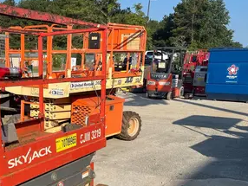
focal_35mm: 50
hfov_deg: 35.6
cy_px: 160
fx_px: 359
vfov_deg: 28.3
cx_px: 20
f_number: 1.6
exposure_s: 1/2755
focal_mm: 5.1
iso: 50
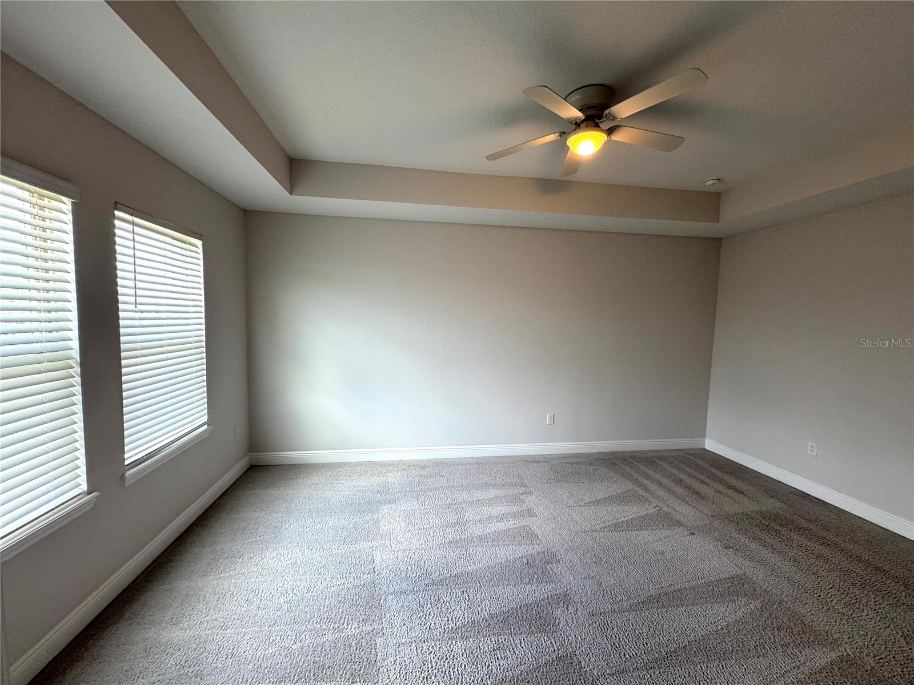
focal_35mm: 14
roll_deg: -1.1
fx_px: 370
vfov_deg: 85.7
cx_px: 457
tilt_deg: -4.9
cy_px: 342
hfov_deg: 102.1
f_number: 2.2
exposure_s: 1/120
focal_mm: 2.22
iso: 200
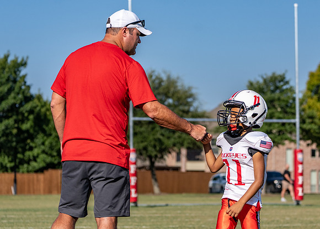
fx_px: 1393
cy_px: 126
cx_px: 190
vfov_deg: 9.4
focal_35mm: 153
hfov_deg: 13.1
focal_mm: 114
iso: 320
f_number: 4.5
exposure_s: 1/2500
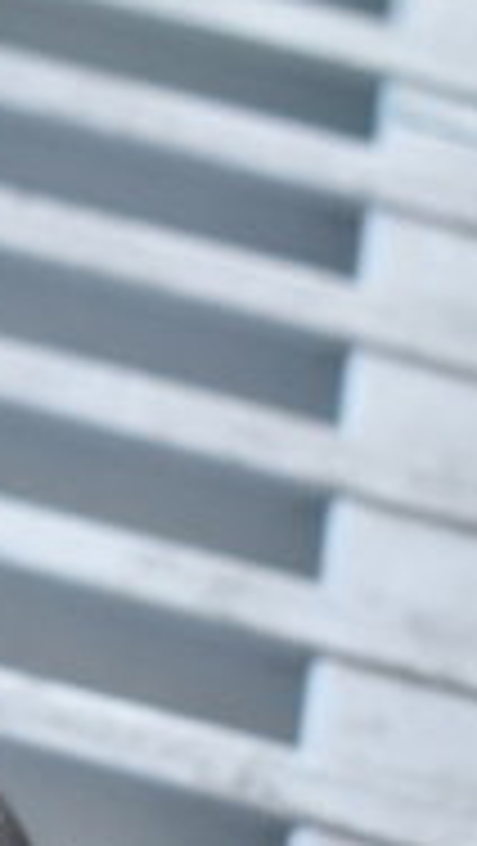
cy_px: 889
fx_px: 3883
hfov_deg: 6.5
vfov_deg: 12.3
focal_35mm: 173
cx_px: -855
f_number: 4.5
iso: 560
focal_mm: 34
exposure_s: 1/50
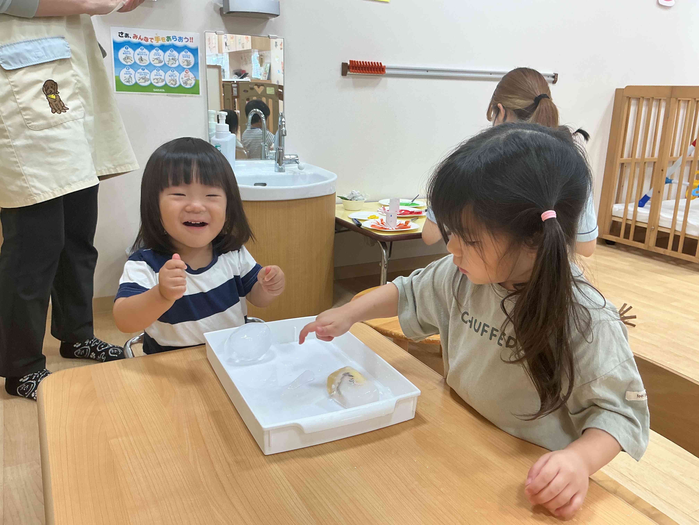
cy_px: 262
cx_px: 350
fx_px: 586
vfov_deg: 48.2
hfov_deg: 61.7
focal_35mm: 29
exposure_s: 1/120
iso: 64
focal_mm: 3
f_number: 1.8
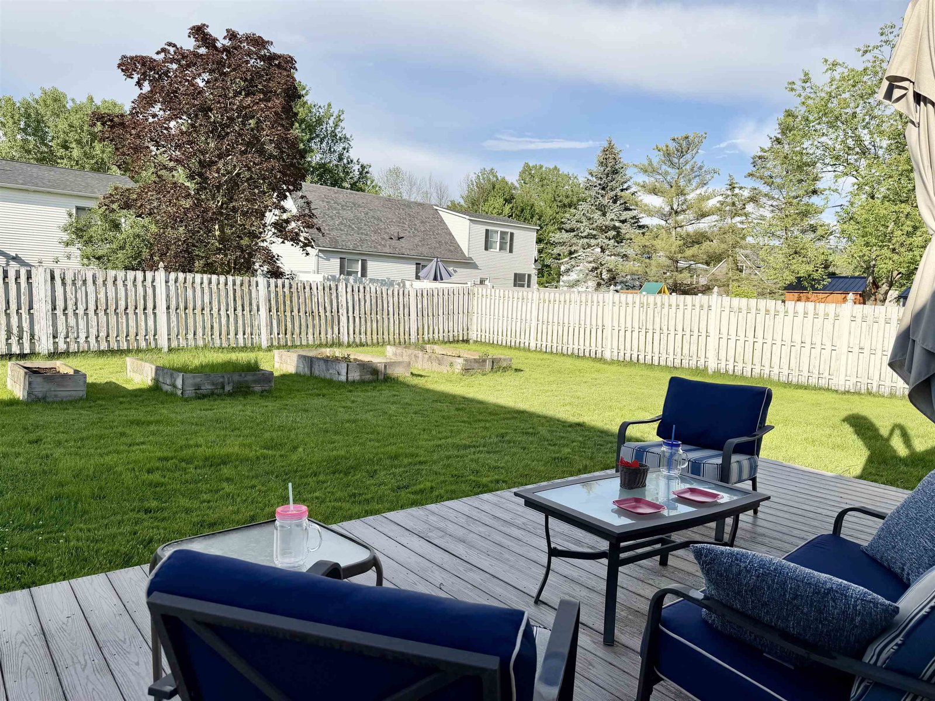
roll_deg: -2.6
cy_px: 350
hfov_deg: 71.6
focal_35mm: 24
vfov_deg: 56.8
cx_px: 468
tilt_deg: -5.0
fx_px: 648
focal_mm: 6.76
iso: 80
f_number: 1.78
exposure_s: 1/4975
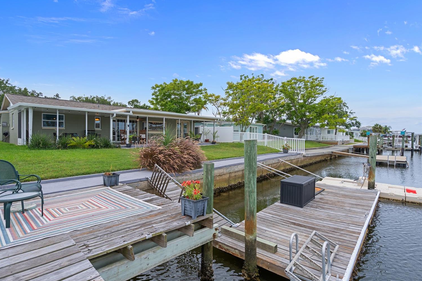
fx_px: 199
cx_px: 198
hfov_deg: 93.2
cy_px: 139
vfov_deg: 70.4
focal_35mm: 17
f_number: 9
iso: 320
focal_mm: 16
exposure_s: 1/400
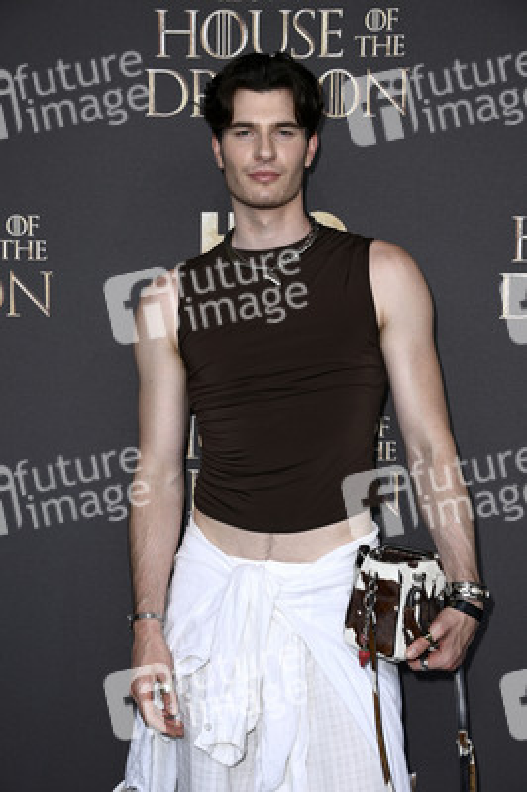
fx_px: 1716
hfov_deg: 17.5
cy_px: 396
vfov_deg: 26.0
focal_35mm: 78
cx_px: 264
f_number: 6.3
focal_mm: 78
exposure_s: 1/250
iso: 200
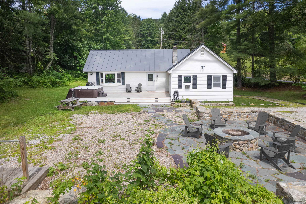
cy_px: 102
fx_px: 187
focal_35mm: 22
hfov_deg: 78.6
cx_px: 153
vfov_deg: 57.2
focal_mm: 8.38
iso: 100
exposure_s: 1/160
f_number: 2.8
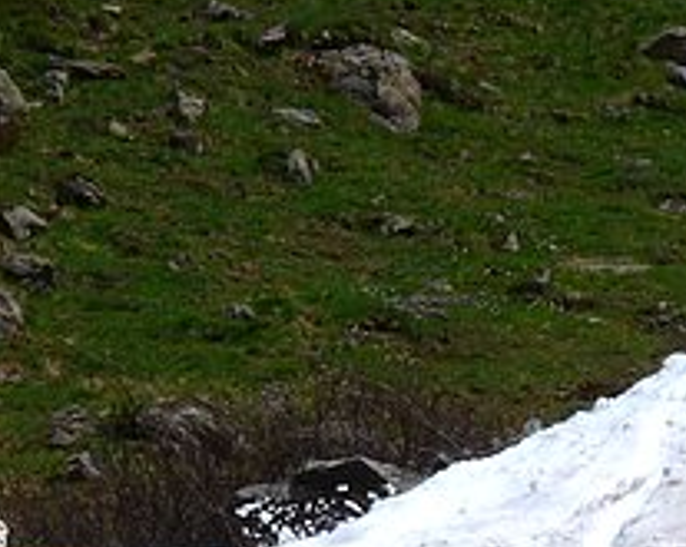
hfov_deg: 5.2
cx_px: -321
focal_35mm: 370
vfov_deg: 4.2
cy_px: 517
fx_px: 7501
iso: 100
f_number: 6.3
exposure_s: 1/1300
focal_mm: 17.4
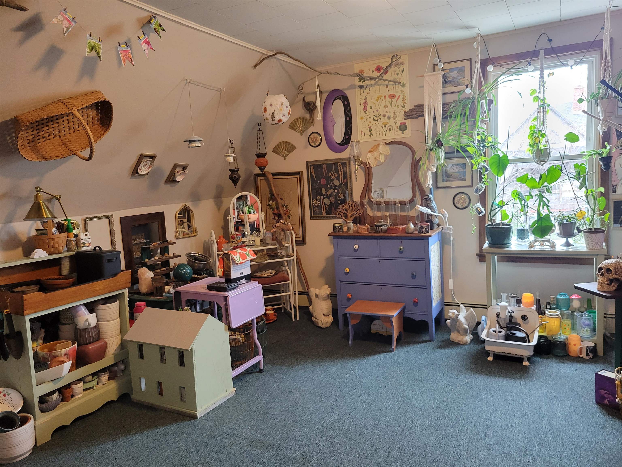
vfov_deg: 53.1
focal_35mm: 26
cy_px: 234
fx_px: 467
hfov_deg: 67.3
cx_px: 311
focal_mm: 5.4
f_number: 1.8
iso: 320
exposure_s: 1/40
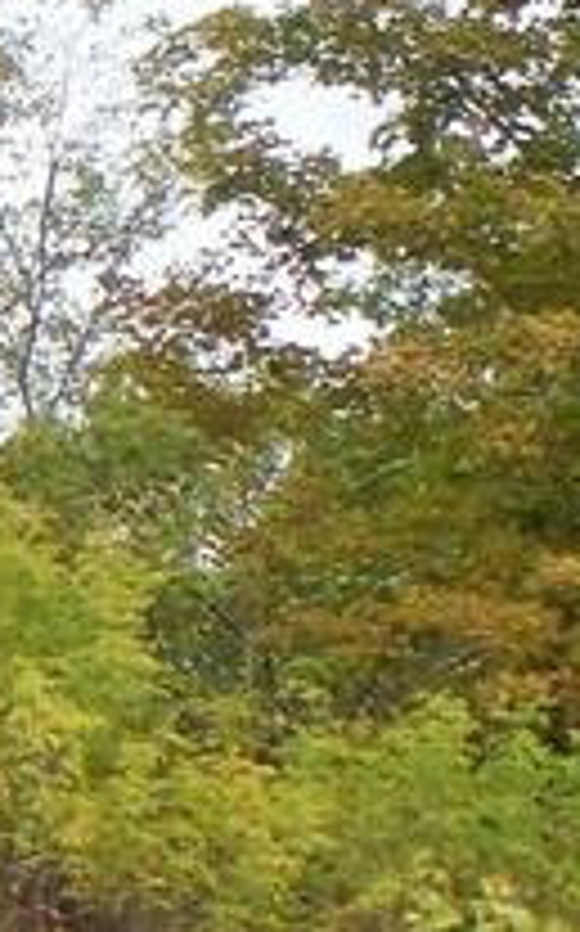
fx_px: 5449
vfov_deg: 9.6
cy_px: 1162
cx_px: -1421
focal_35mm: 215
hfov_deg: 5.5
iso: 80
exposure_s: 1/100
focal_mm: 7.3
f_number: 3.6
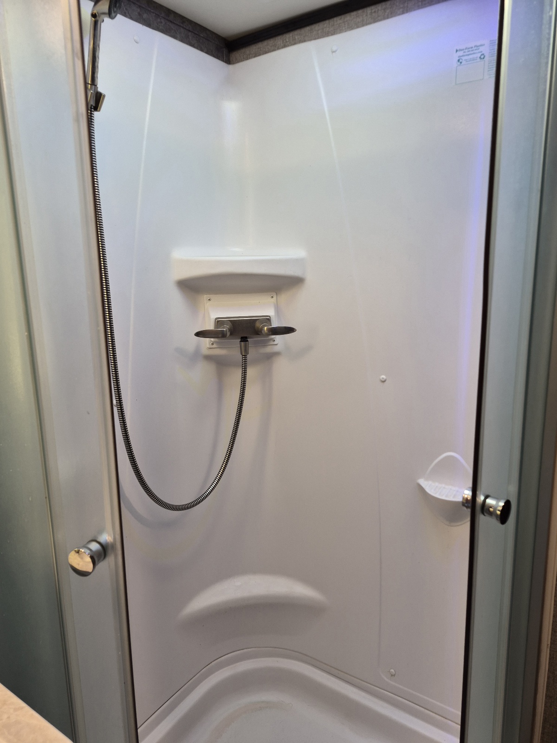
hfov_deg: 58.9
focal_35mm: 23
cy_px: 372
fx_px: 493
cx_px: 278
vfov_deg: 73.9
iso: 100
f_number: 1.8
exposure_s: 1/52.1
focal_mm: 5.4
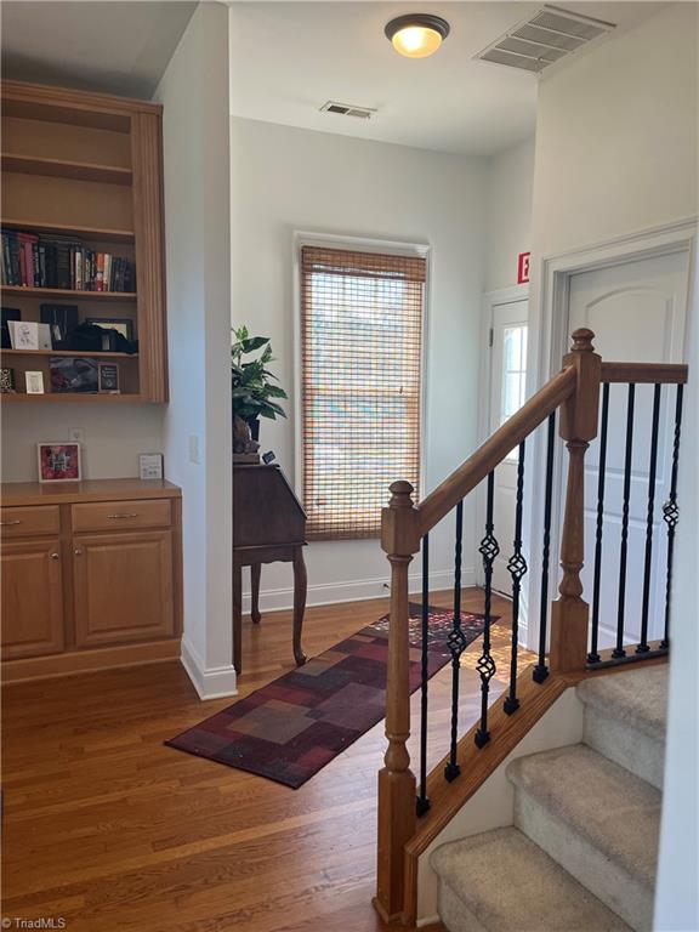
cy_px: 466
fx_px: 700
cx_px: 350
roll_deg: -0.2
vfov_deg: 67.3
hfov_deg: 53.1
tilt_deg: -6.2
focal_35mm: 26
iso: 100
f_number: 1.6
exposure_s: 1/120
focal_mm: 5.1
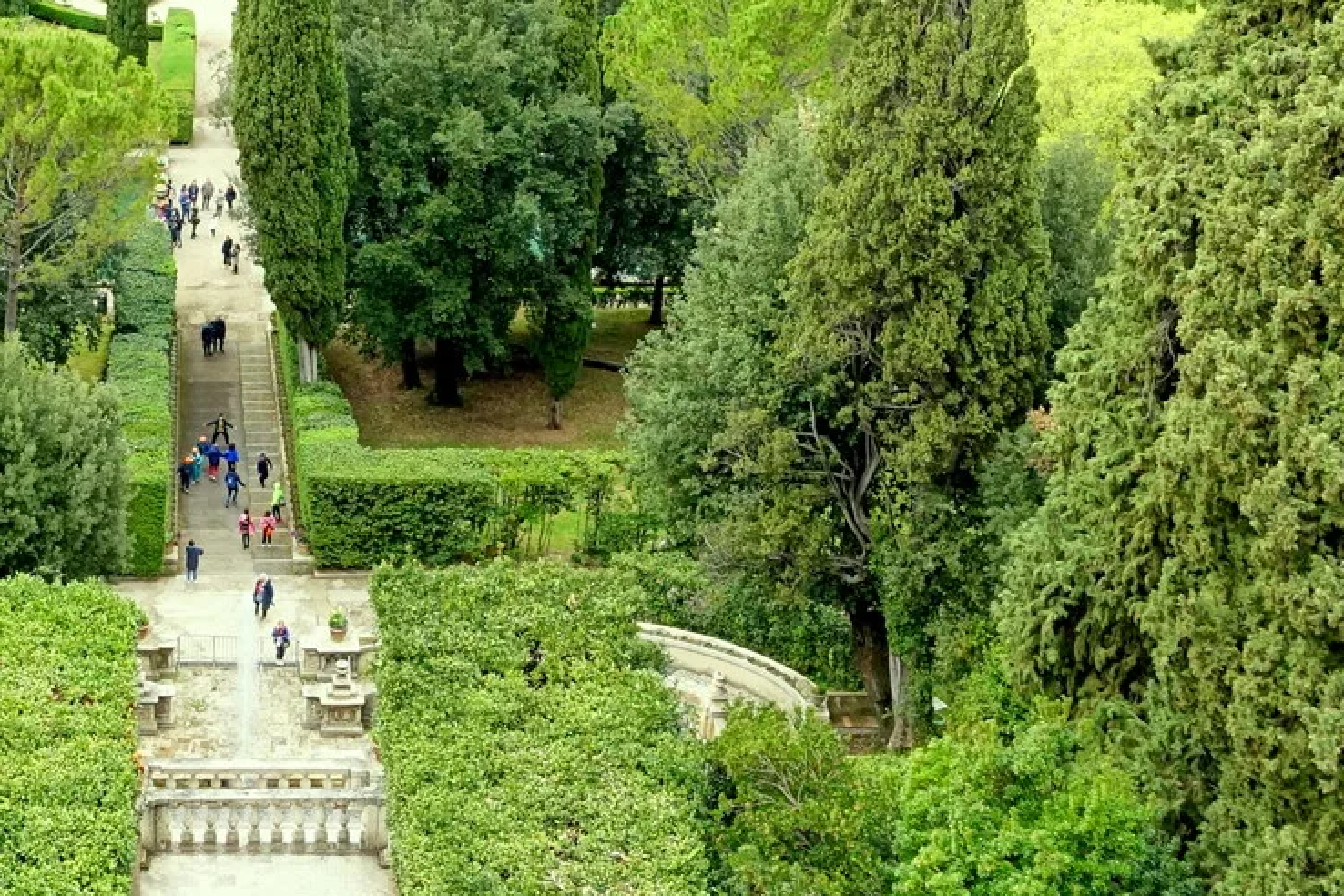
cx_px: 208
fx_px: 2426
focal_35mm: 65
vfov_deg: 20.6
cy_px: 160
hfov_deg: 30.0
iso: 400
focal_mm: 9.2
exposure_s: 1/400
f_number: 4
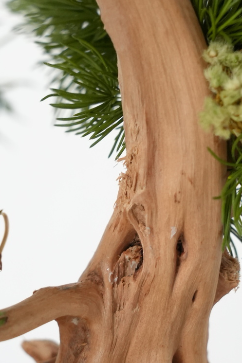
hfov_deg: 11.3
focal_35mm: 121
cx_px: 99
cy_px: 147
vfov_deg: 16.9
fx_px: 1223
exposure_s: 1/40
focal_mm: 37.7
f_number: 8
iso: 2500
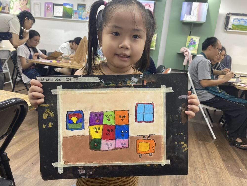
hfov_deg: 67.3
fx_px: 186
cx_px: 124
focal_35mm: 26
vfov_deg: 53.1
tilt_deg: -15.4
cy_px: 93
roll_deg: -5.4
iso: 80
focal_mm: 4.25
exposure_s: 1/100
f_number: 1.8
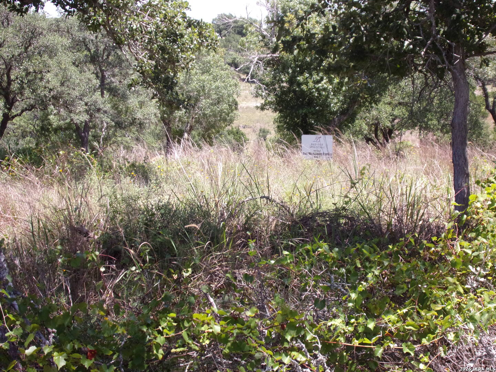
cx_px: 248
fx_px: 774
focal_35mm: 54
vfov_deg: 27.0
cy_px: 186
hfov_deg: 35.5
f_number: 4.3
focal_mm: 9.8
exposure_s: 1/200
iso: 80
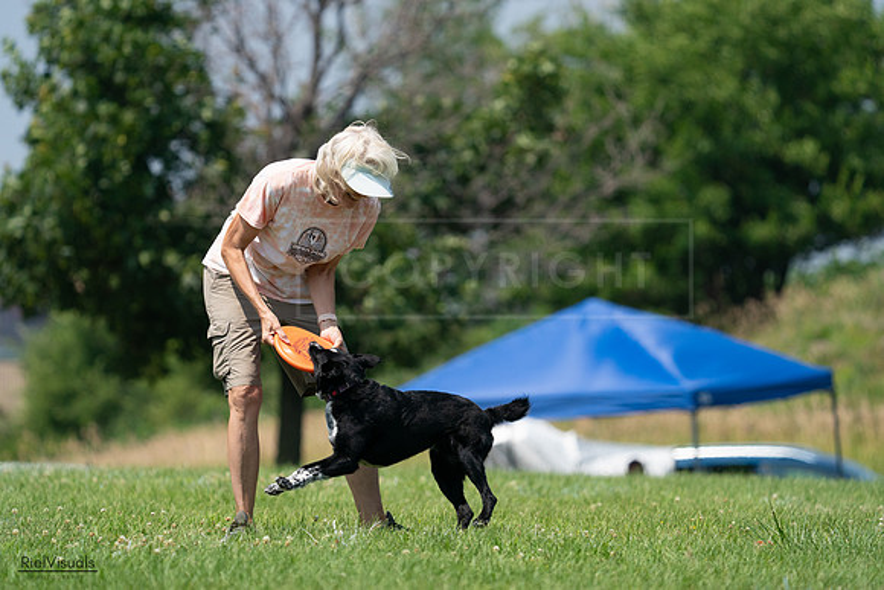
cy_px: 295
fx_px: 8743
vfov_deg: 3.9
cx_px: 442
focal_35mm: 356
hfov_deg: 5.8
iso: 1000
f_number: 6.3
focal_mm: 356
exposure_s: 1/4000
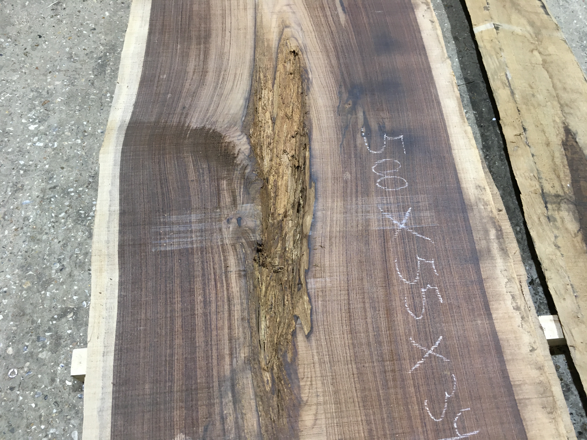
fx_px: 492
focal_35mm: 29
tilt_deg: -62.6
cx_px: 294
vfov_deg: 48.2
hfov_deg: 61.7
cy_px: 220
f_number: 2.2
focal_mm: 4.15
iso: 80
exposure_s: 1/33
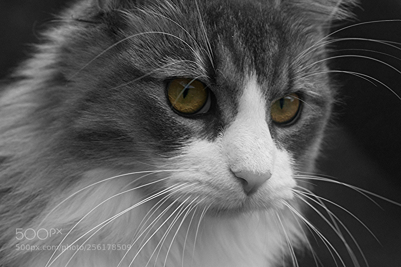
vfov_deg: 16.5
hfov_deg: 24.6
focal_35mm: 82
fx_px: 919
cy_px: 134
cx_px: 200
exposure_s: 1/640
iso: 1600
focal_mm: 55
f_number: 7.1
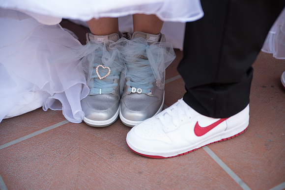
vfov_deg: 21.9
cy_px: 95
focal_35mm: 62
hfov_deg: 32.4
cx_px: 142
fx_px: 491
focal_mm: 62
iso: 80
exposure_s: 1/80
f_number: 2.8
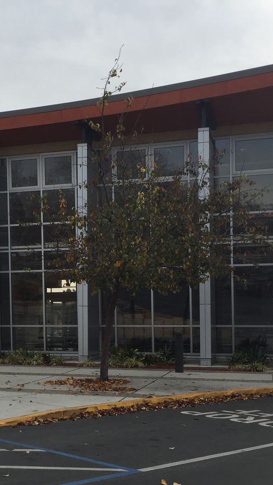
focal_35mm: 53
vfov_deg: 38.9
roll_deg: -0.9
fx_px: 682
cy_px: 304
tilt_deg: +2.3
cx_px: 24
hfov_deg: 22.1
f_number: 2.2
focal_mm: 4.15
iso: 32
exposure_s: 1/1364
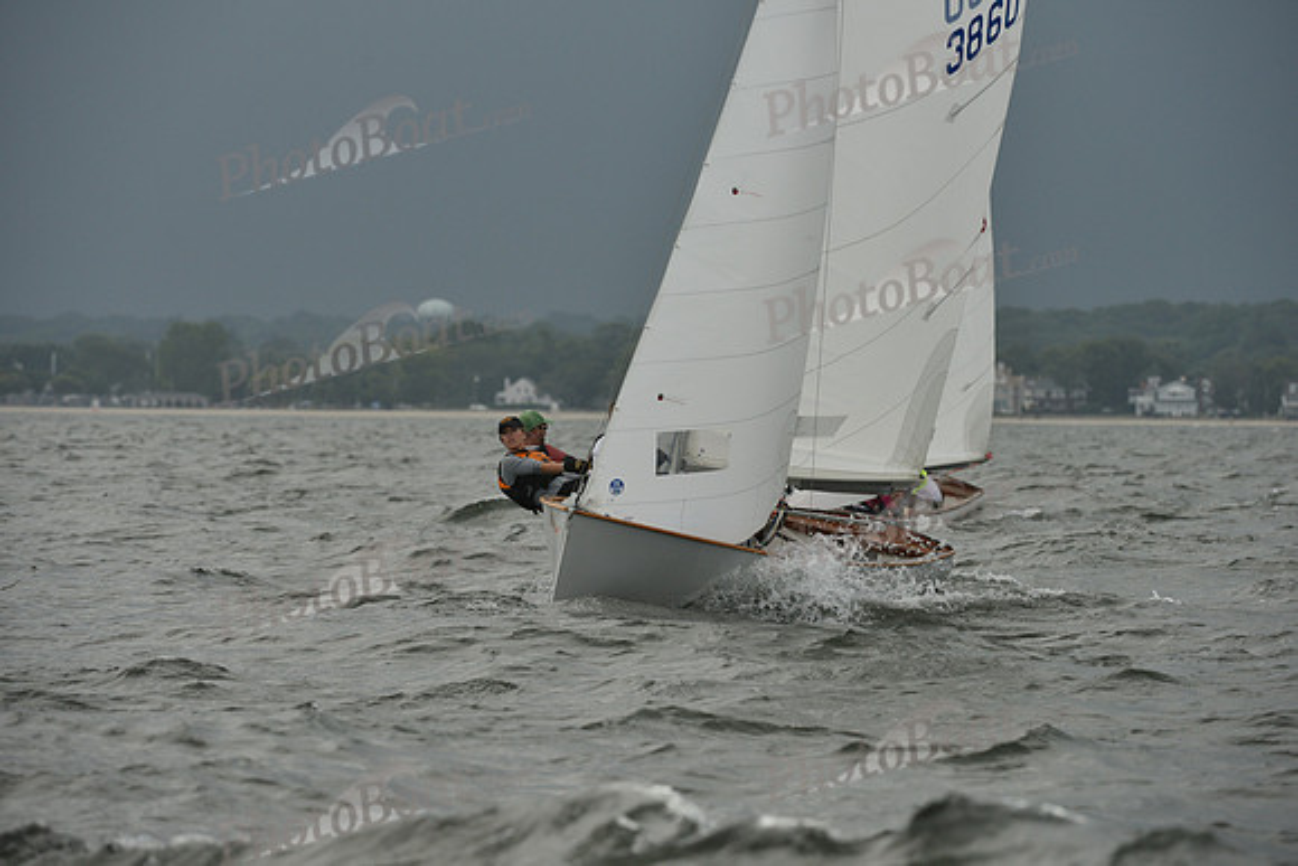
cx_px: 649
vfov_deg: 4.7
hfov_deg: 7.1
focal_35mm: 290
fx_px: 10458
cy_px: 433
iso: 400
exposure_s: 1/800
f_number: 7.1
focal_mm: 290
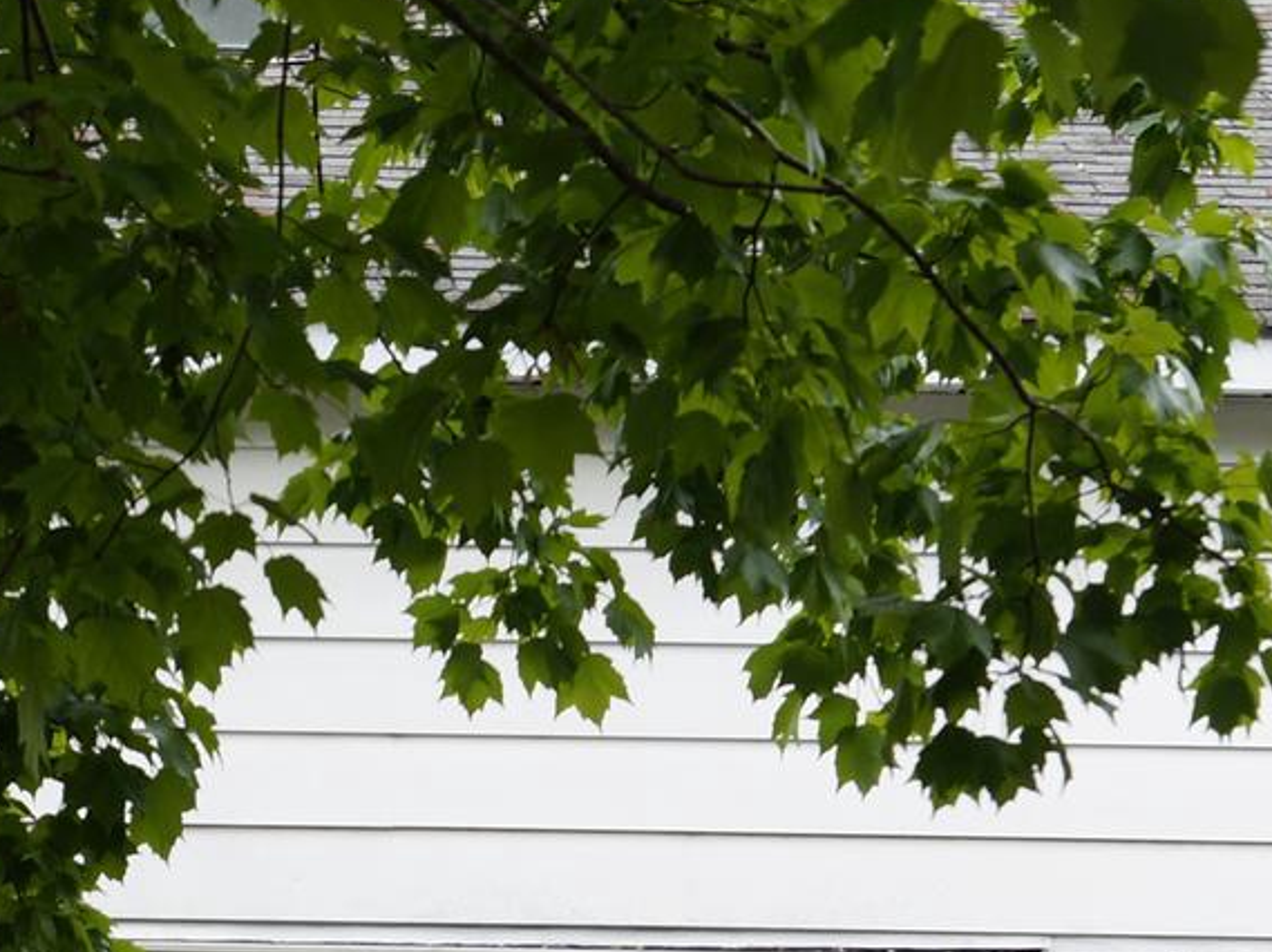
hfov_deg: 14.6
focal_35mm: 135
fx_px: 4958
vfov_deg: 10.6
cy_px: 1418
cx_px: 324
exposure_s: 1/100
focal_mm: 26
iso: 100
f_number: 6.3
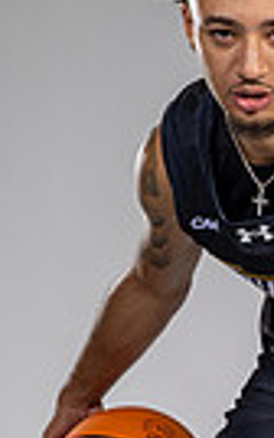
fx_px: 2504
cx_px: 533
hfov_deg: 6.1
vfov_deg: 9.9
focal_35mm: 210
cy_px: 395
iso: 80
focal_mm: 32.5
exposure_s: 1/200
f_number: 5.6
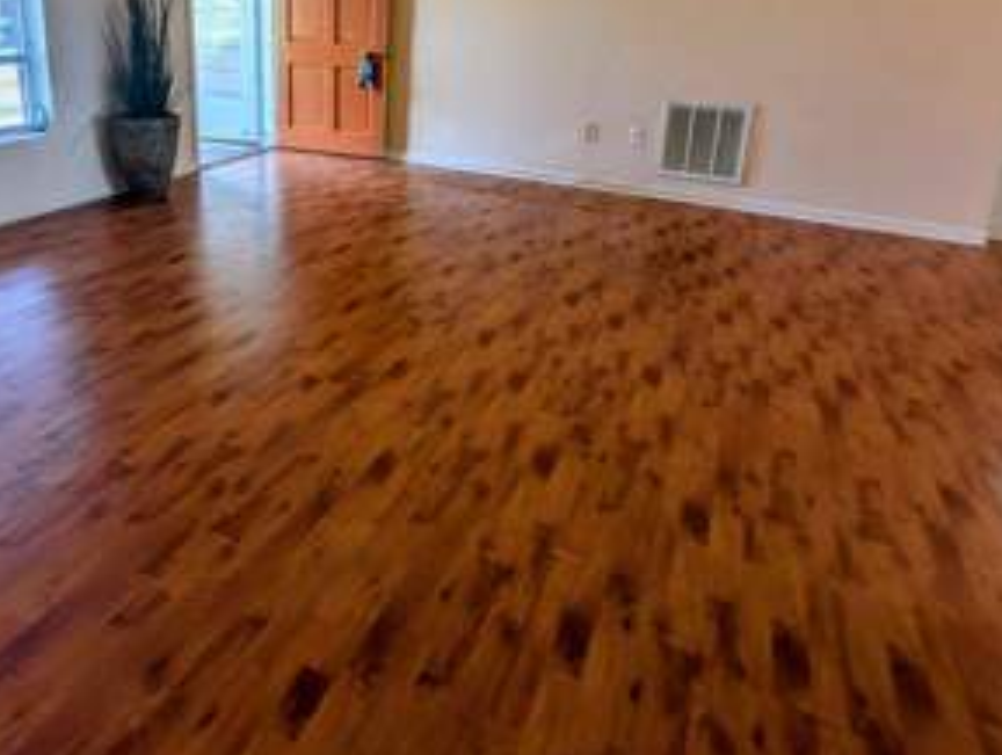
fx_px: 580
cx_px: 407
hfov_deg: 80.8
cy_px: 172
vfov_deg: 61.7
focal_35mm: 20
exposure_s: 1/229
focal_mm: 2.02
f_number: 1.7
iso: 53
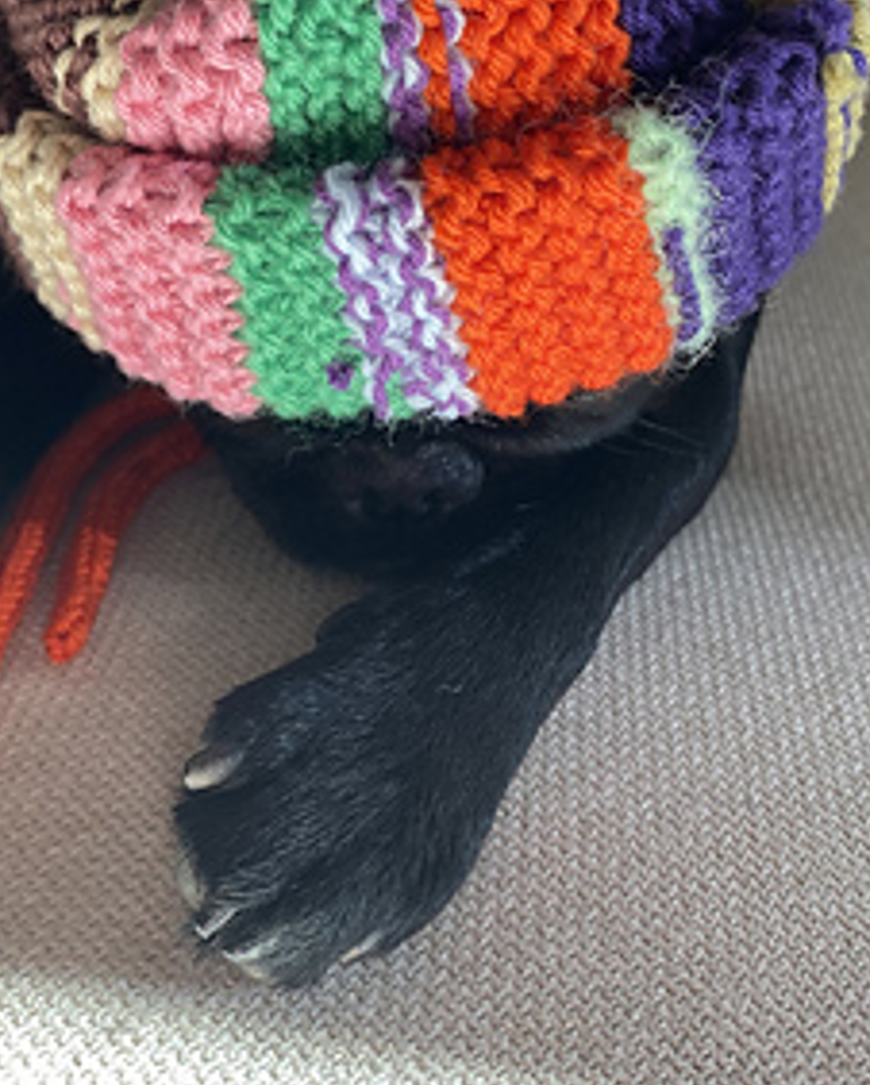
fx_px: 1447
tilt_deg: -27.8
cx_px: 341
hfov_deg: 33.3
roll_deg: -8.5
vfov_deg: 40.6
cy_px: 366
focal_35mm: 45
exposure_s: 1/121
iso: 100
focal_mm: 4.25
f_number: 1.8
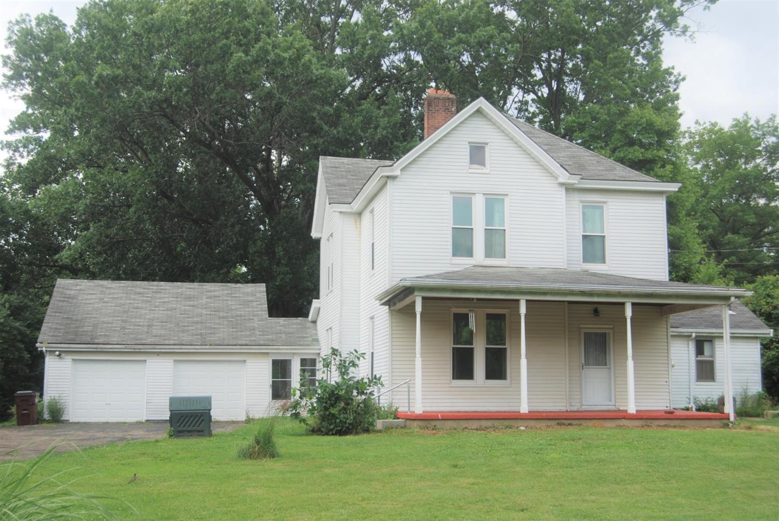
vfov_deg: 29.9
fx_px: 975
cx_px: 390
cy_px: 260
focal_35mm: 45
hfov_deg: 43.6
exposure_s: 1/125
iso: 100
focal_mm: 30
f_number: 5.6
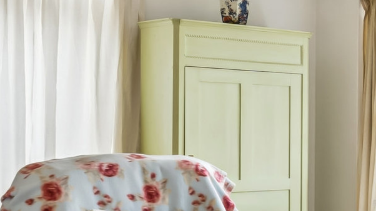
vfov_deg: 12.5
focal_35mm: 97
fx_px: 963
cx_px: 740
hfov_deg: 16.8
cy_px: 154
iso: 200
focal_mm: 18.5
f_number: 8
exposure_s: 1/15
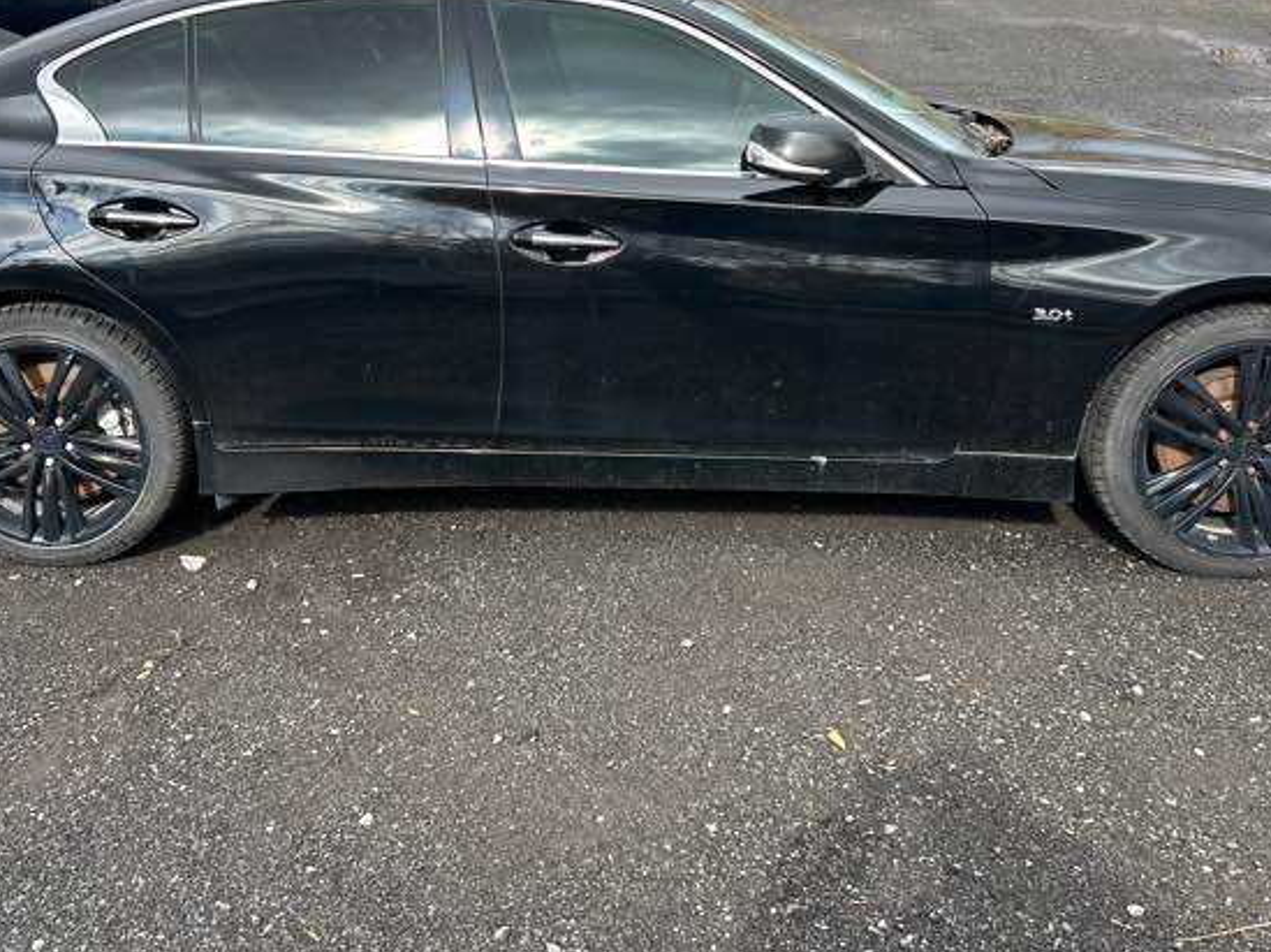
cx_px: 597
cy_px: 300
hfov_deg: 46.8
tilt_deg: -15.4
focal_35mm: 40
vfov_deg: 35.5
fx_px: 1468
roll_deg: +1.1
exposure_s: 1/1252
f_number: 1.5
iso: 50
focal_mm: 5.7
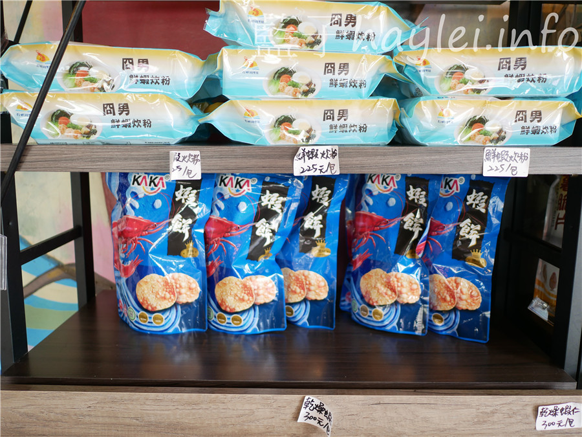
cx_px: 291
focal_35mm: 30
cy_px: 218
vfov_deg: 46.8
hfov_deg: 60.0
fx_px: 504
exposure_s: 1/80
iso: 200
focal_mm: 15
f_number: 1.7
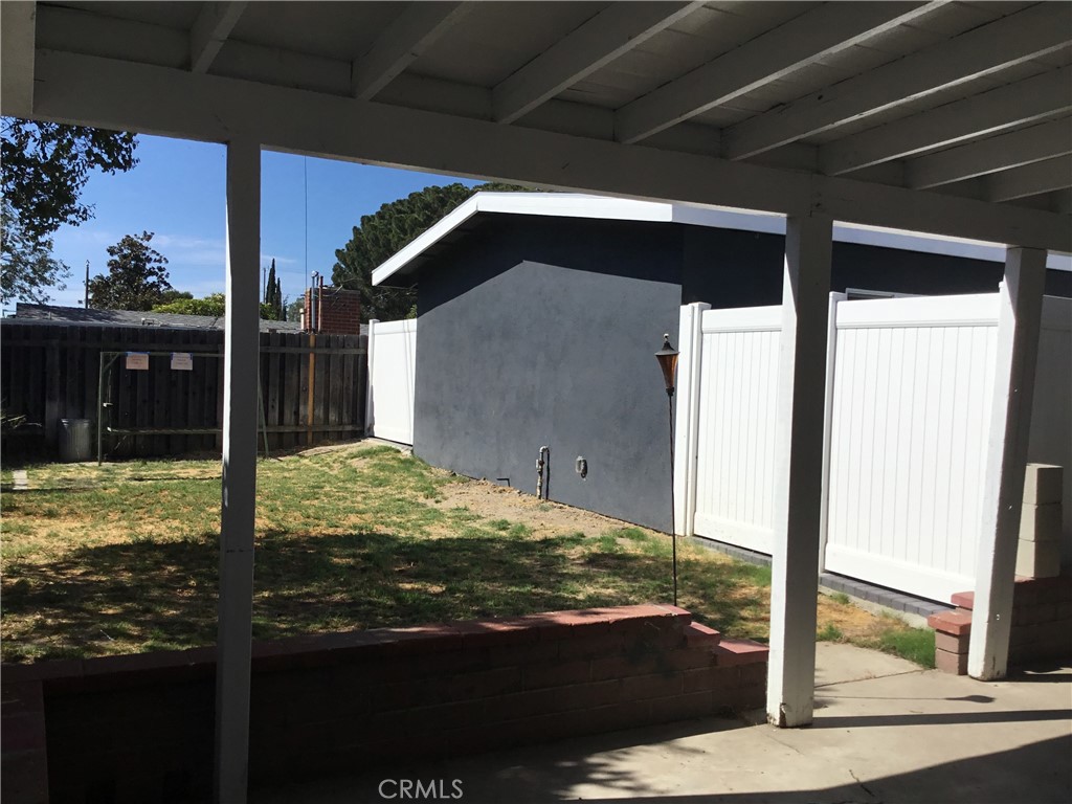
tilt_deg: -1.4
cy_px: 402
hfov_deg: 58.4
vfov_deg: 45.4
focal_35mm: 31
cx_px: 536
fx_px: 960
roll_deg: -2.0
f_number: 2.4
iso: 25
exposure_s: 1/2469
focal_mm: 3.3
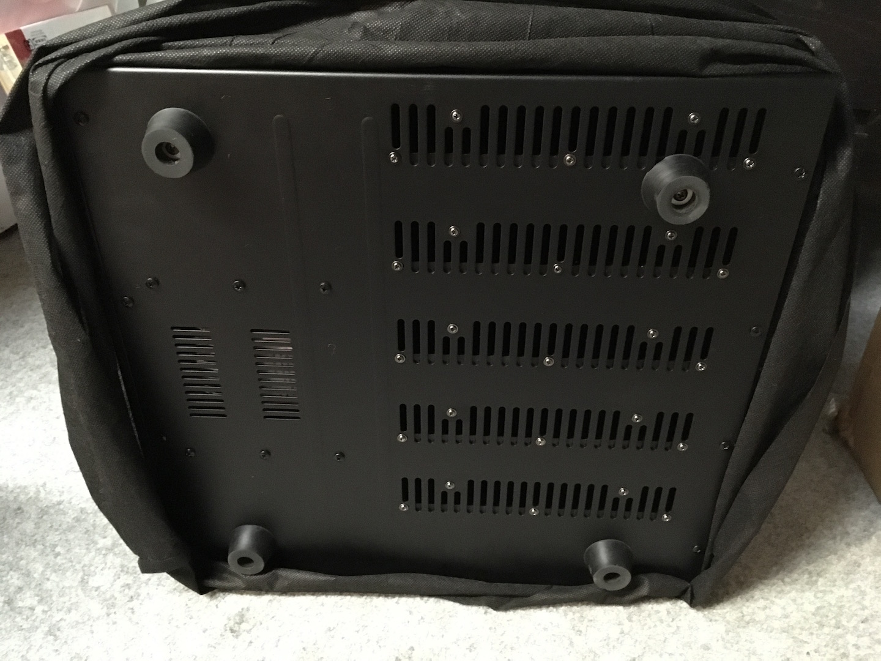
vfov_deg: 48.2
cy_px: 330
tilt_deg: -33.0
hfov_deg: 61.7
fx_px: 738
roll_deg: +1.4
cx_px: 440
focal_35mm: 29
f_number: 2.2
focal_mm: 4.15
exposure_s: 1/15
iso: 1250
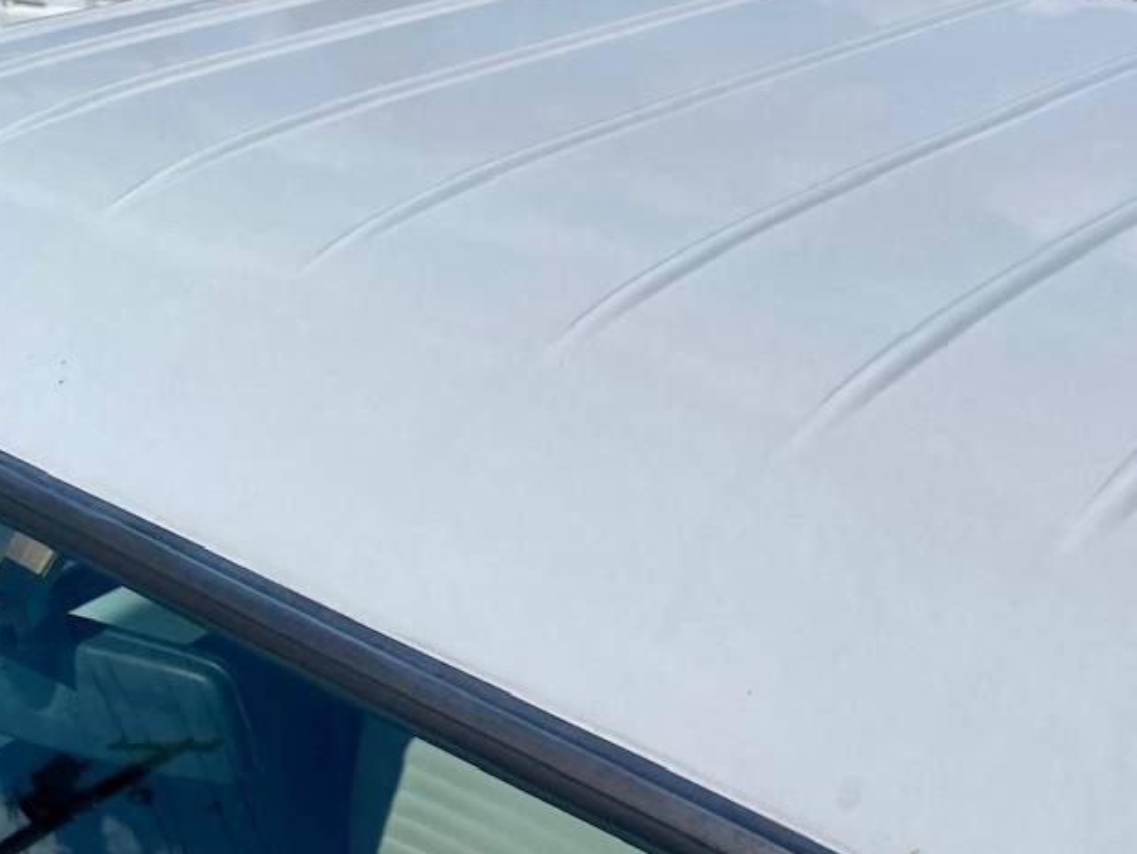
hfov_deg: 37.1
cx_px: 745
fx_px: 1676
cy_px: 540
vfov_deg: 28.5
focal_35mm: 51
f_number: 1.6
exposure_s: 1/15152
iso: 40
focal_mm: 5.1
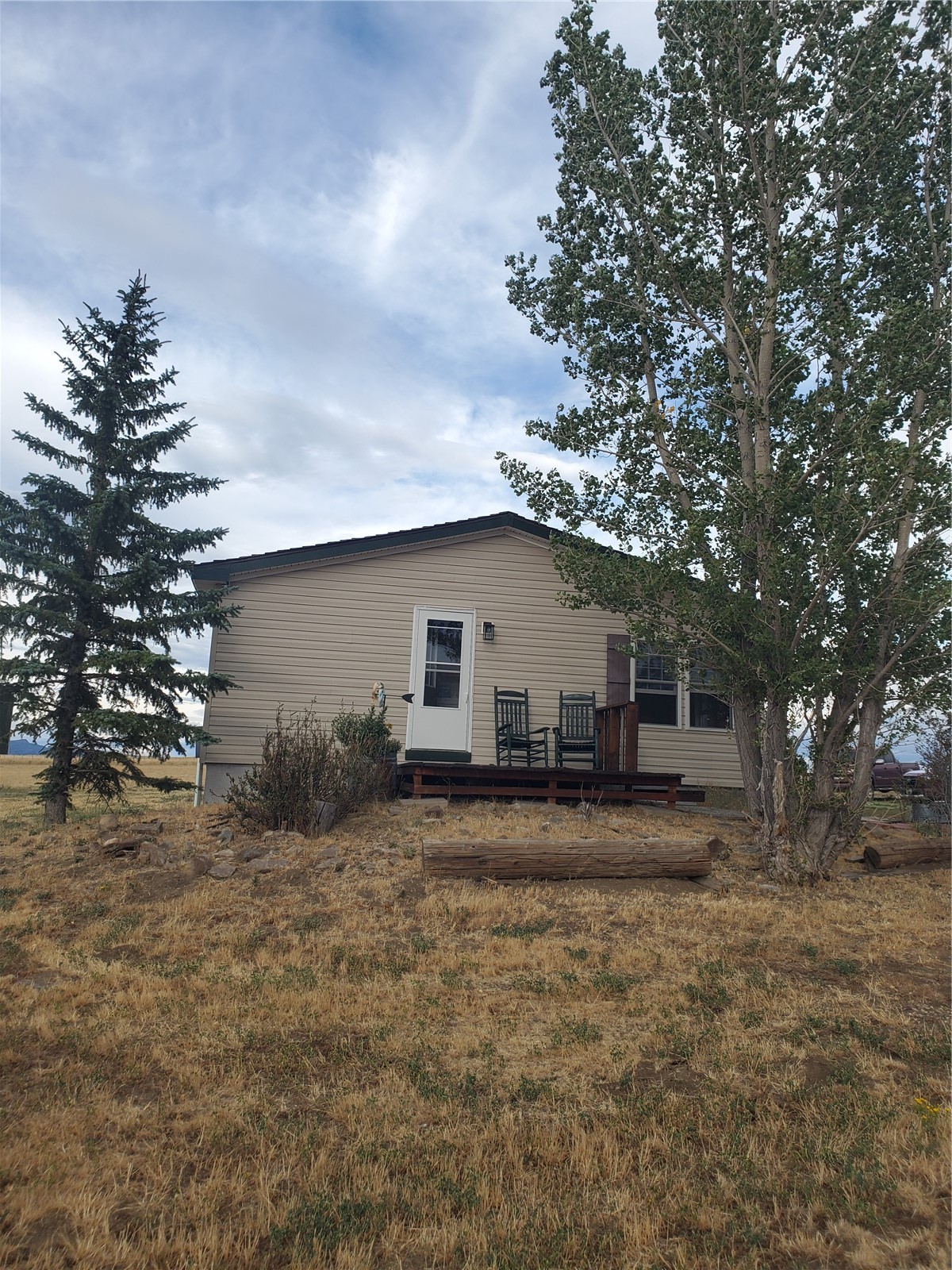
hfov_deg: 53.1
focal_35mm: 26
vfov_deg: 67.3
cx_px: 476
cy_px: 635
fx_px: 953
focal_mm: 4.3
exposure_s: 1/583
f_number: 2.4
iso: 50
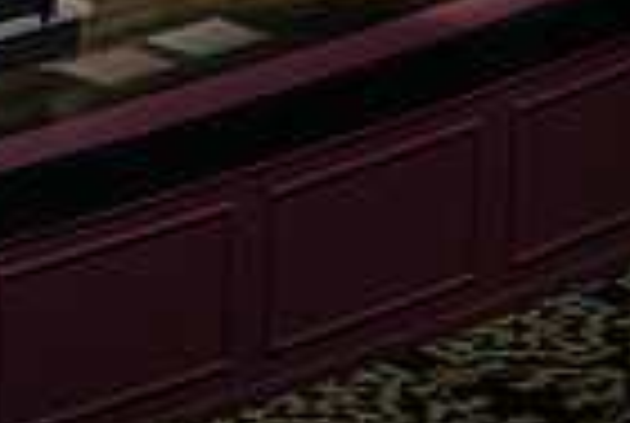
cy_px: -403
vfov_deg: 3.4
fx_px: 7173
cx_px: -562
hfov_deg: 5.0
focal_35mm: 409
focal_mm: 99
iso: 4000
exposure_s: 1/640
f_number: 2.8
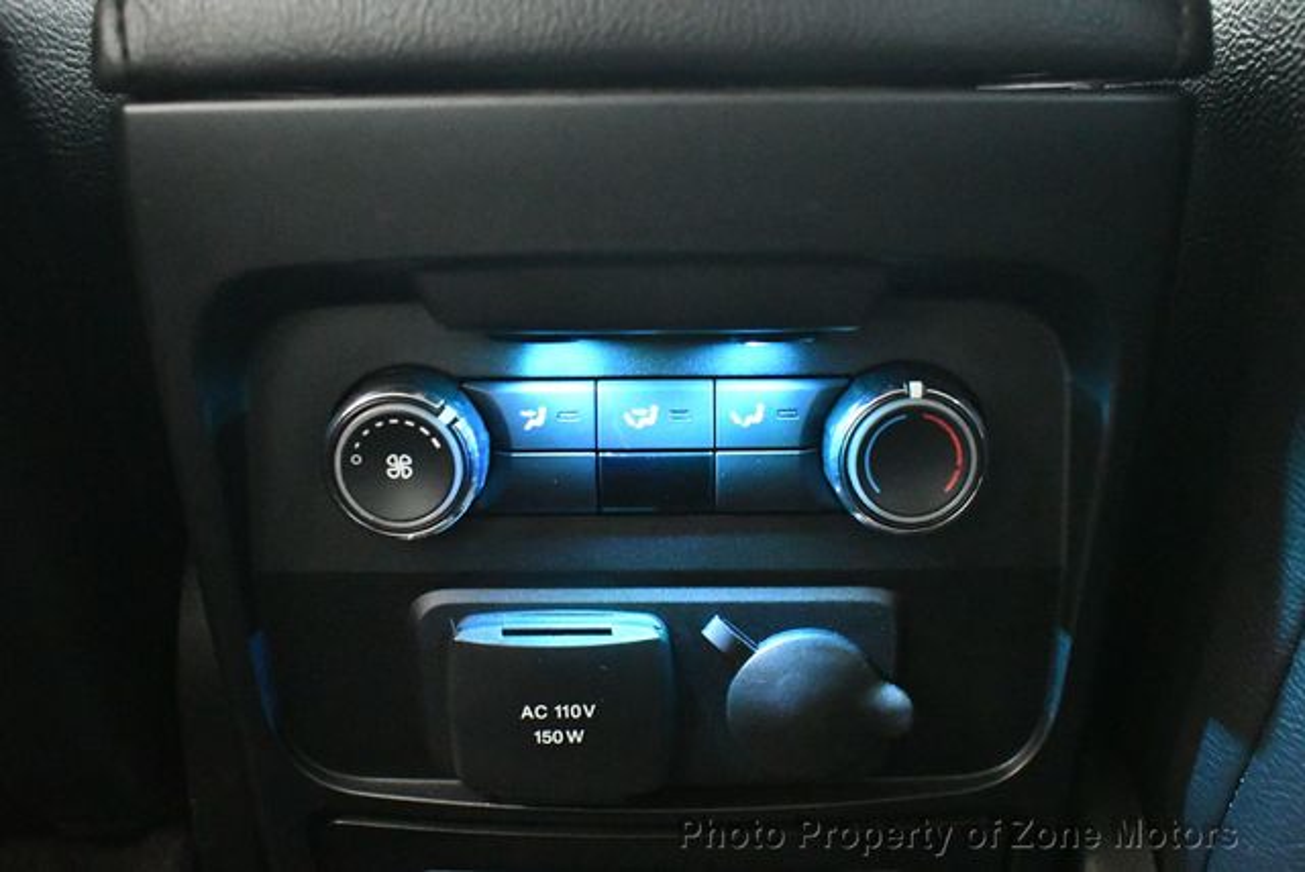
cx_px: 652
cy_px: 436
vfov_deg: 36.9
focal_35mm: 36
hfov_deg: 53.1
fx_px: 1306
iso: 12800
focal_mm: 18
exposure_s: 1/25
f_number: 3.5
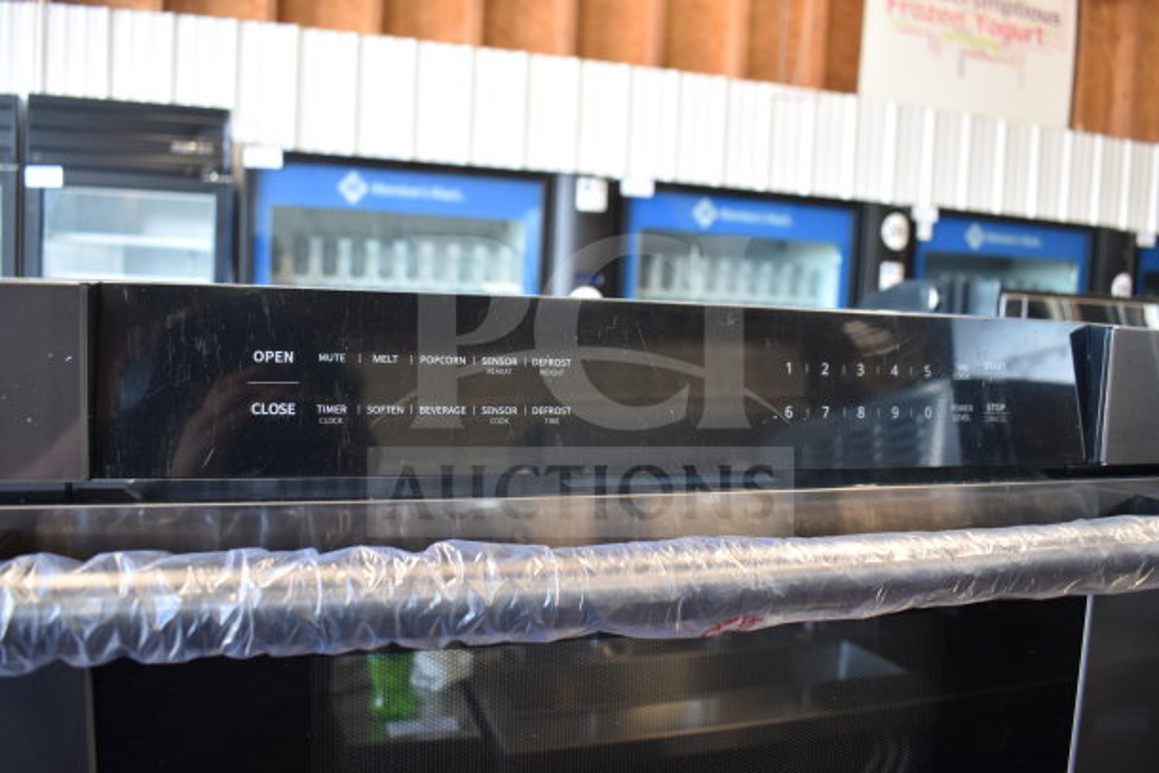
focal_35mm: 27
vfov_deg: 48.0
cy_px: 386
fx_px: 869
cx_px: 580
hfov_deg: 67.4
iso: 560
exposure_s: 1/30
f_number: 3.5
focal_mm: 18
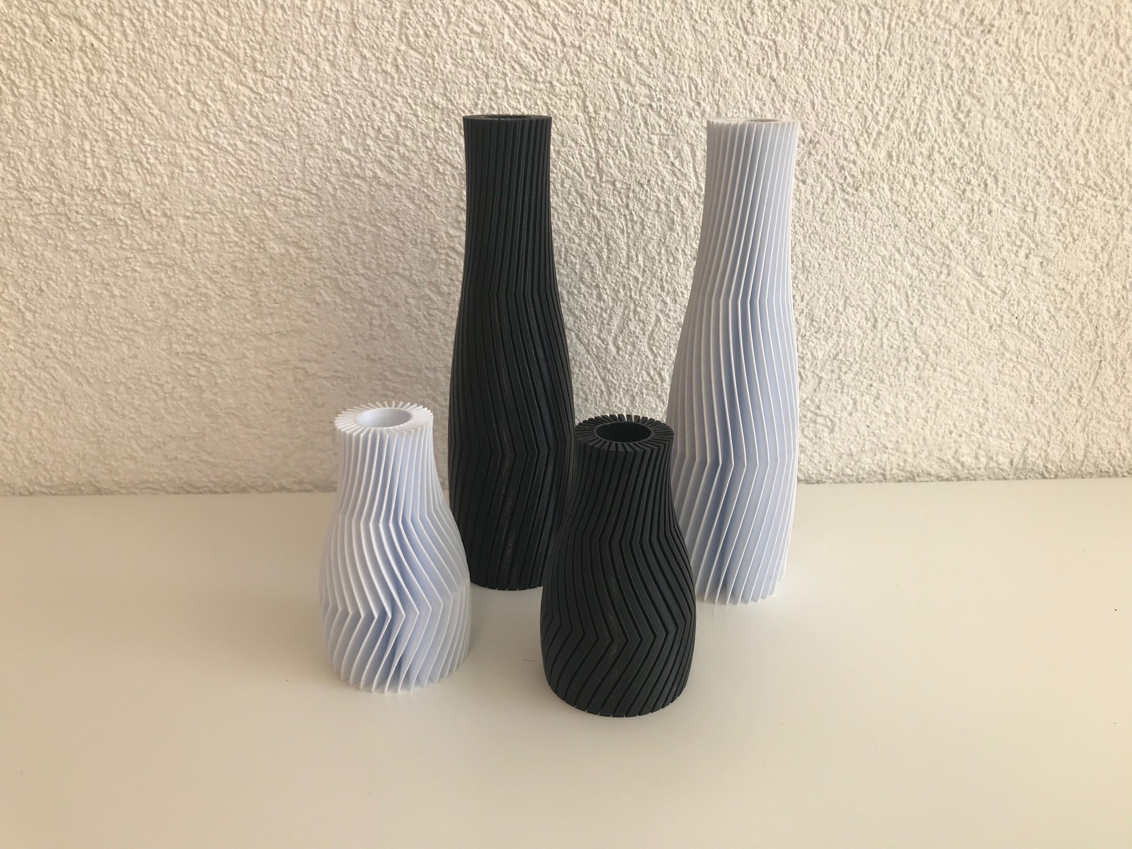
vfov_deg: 49.7
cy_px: 424
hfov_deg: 63.4
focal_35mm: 28
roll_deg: -0.2
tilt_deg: -21.8
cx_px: 566
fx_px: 916
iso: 25
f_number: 1.8
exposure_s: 1/50
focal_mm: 3.99
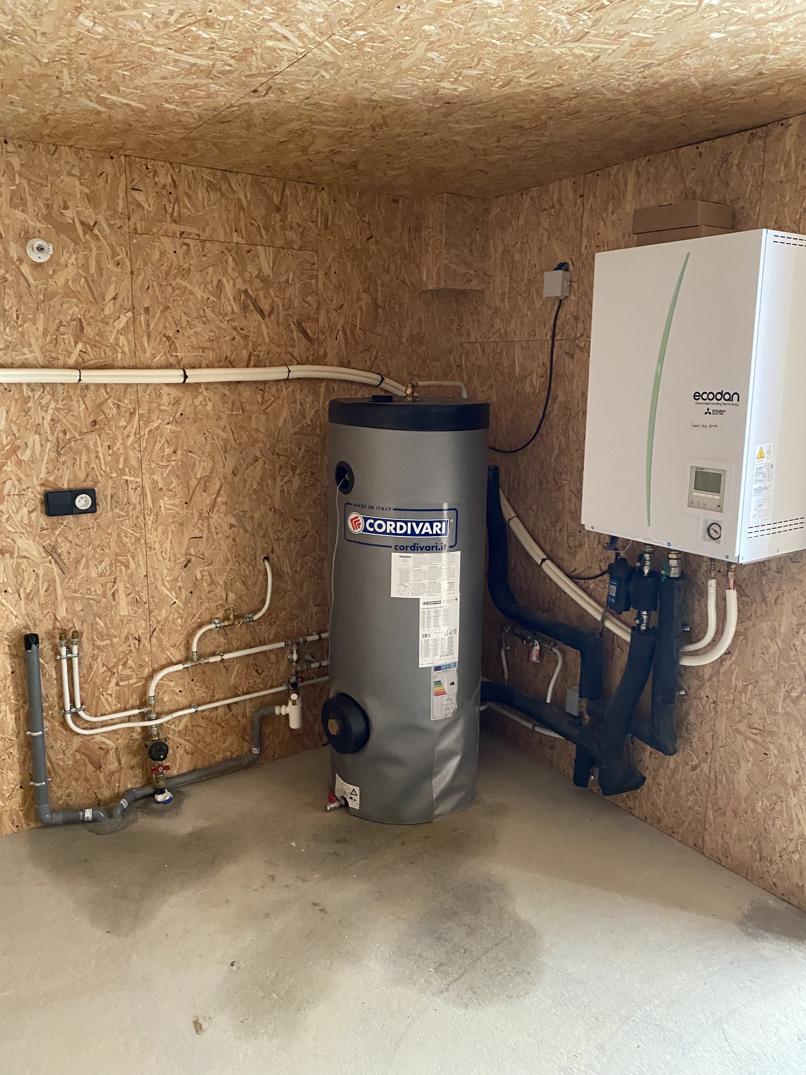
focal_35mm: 26
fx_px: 807
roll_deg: -1.2
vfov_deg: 67.3
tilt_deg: -11.6
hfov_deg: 53.1
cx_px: 403
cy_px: 538
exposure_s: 1/37
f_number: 1.8
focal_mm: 4.25
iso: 640
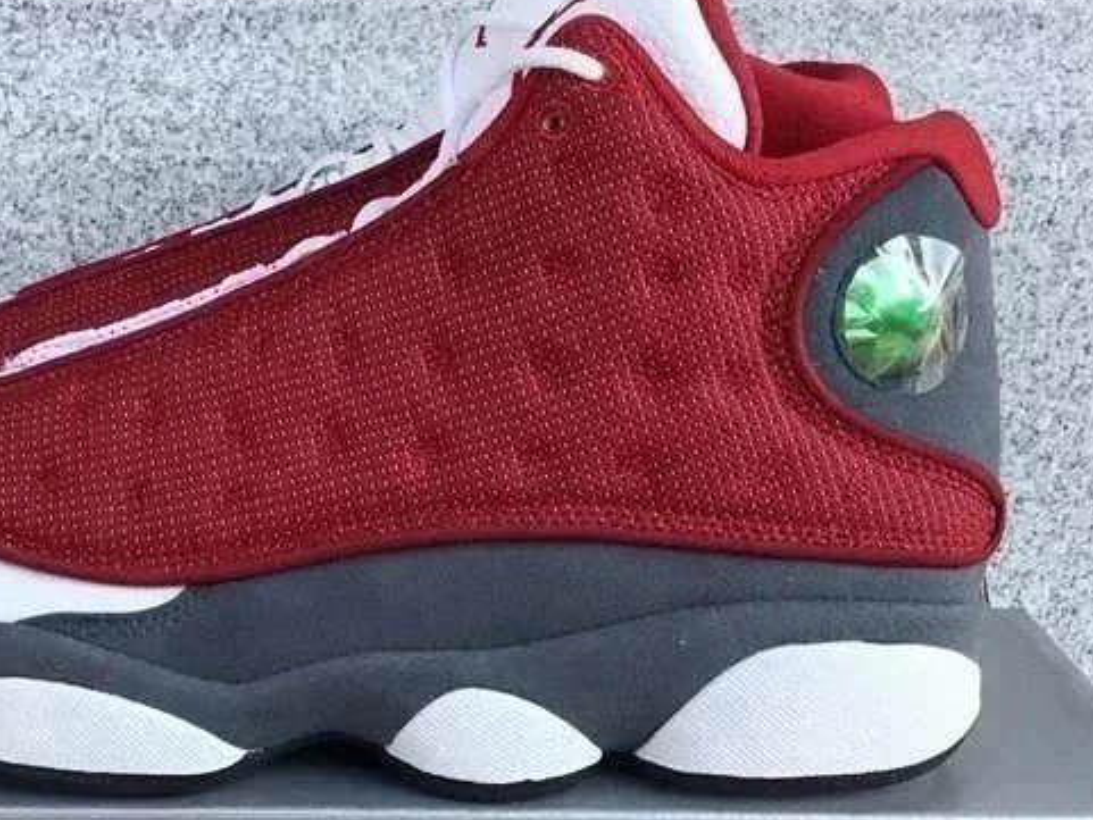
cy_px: 587
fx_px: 1832
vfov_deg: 25.0
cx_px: 350
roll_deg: +0.1
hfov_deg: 32.9
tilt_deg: -18.6
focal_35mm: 58
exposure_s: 1/344
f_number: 2.4
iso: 25
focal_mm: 3.3
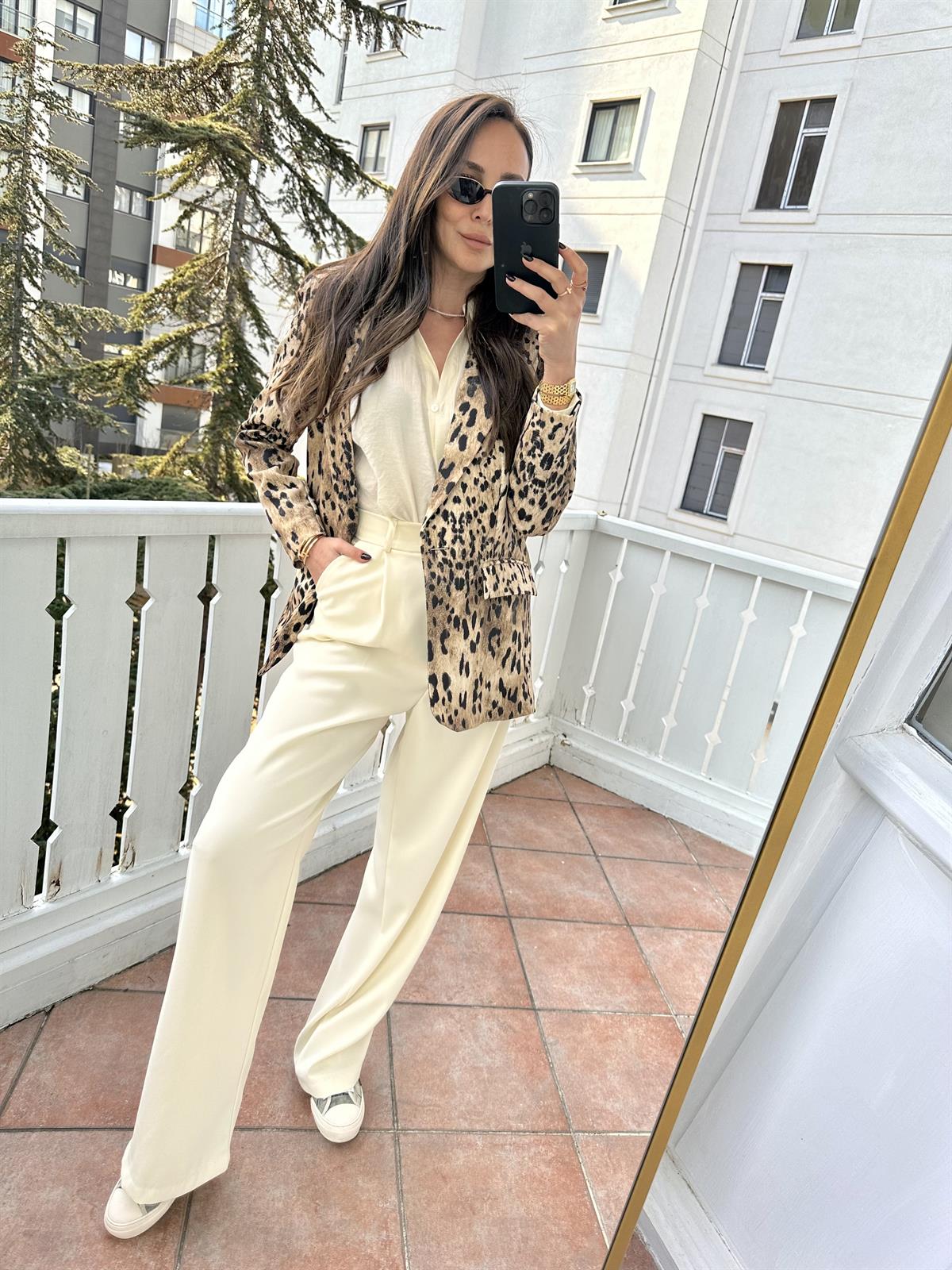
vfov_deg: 71.6
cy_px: 635
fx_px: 880
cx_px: 476
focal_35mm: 24
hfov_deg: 56.8
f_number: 1.78
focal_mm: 6.86
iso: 80
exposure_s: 1/785
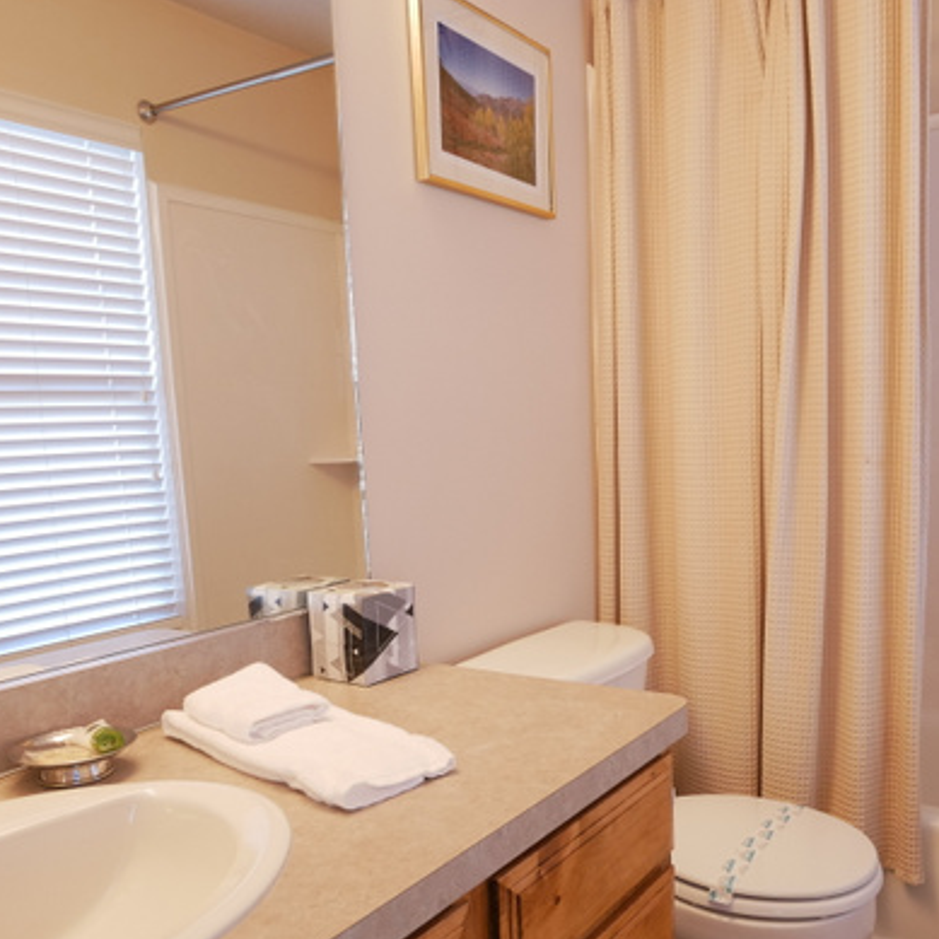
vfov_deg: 50.7
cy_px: 577
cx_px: 546
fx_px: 982
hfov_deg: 50.9
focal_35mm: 32
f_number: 8
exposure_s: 1/8
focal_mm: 11
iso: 400
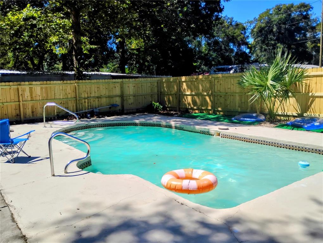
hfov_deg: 63.4
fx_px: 262
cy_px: 122
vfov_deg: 49.9
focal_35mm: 28
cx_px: 162
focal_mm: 4.26
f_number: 1.8
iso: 100
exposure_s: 1/1072
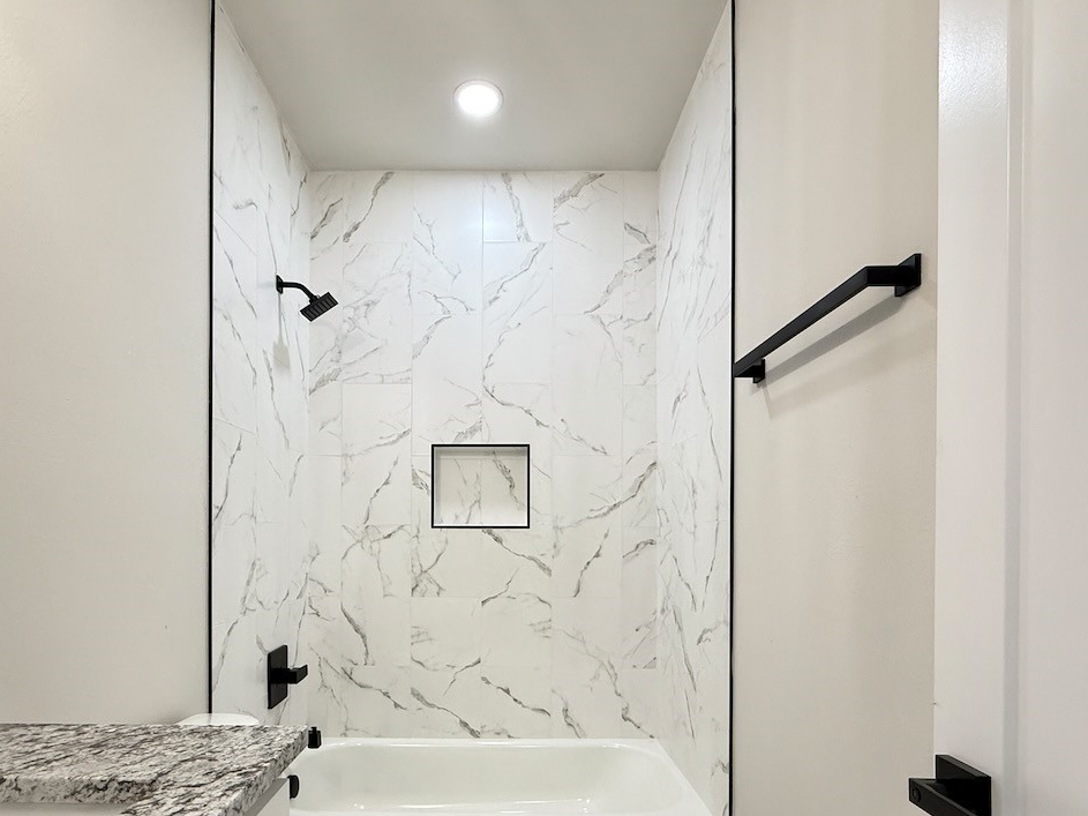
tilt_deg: -0.2
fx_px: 597
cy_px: 532
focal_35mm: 19
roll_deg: -0.1
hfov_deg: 84.5
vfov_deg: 67.1
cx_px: 503
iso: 250
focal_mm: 2.22
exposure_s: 1/120
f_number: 2.2
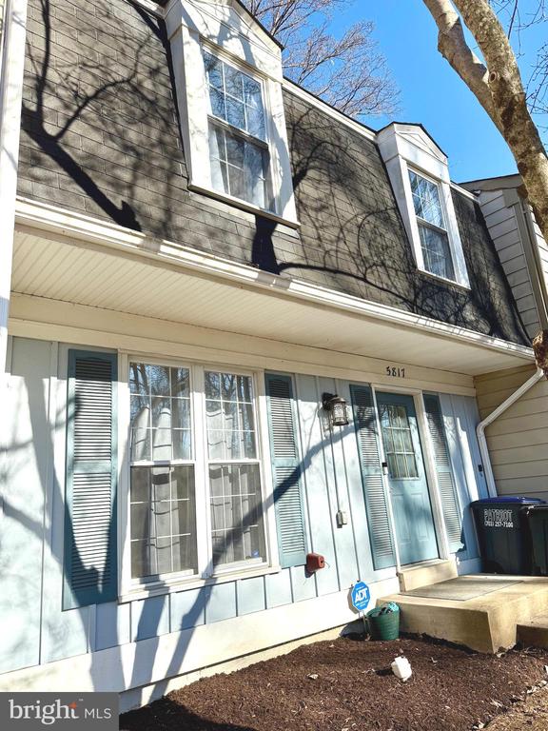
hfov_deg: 56.8
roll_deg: +4.4
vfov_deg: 71.6
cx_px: 274
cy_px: 366
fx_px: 507
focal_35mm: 24
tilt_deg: +17.2
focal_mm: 6.76
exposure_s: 1/3145
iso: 80
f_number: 1.78
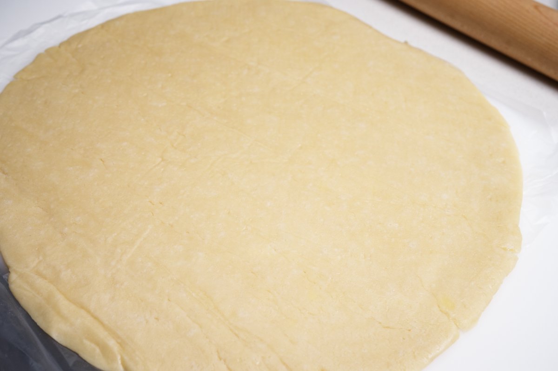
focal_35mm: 40
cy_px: 186
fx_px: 620
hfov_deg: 48.5
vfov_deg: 33.4
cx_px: 279
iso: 1000
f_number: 8
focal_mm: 40
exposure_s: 1/1600
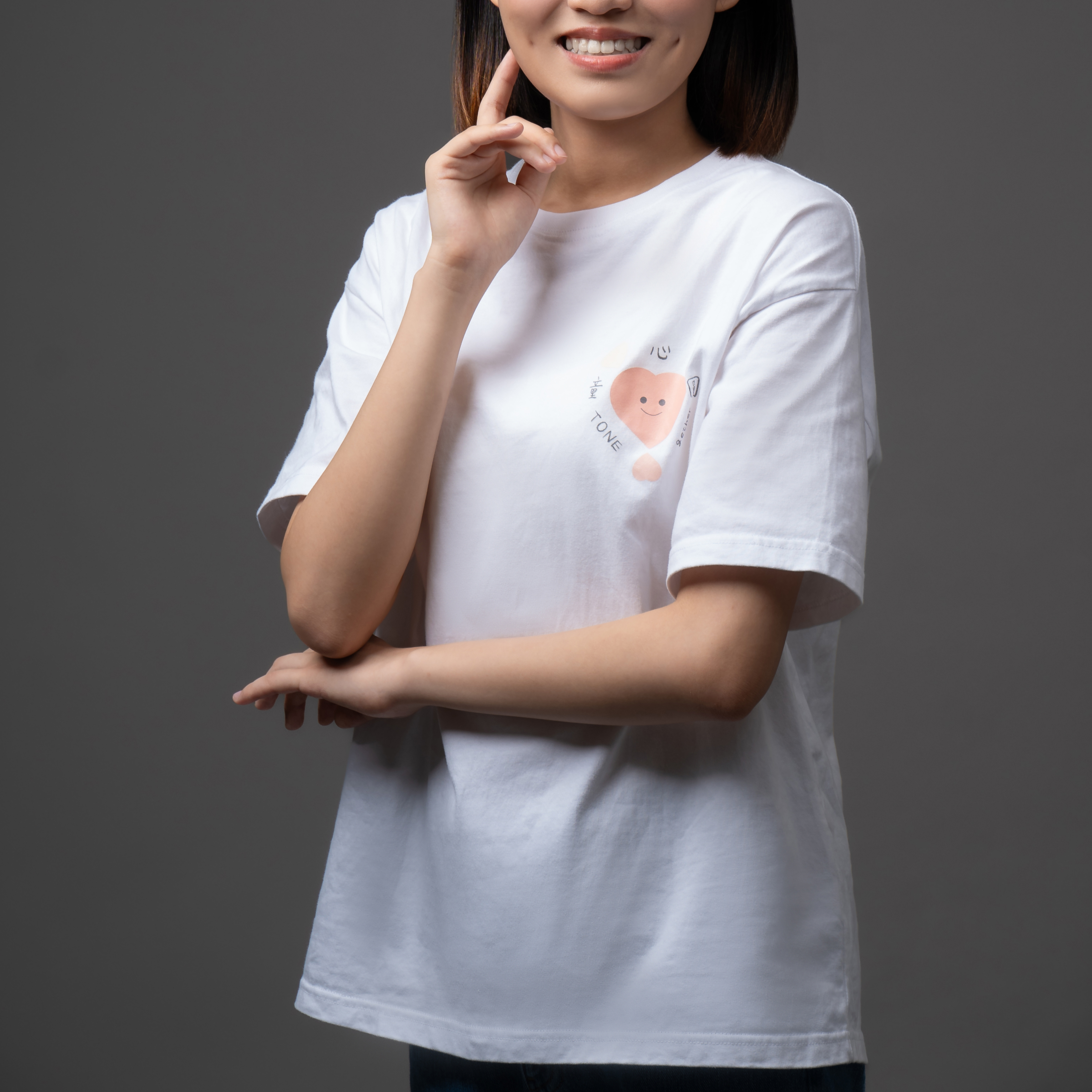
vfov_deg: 12.3
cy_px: 356
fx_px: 5068
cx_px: 547
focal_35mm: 142
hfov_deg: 12.3
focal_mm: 74
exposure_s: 1/160
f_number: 6.3
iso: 50
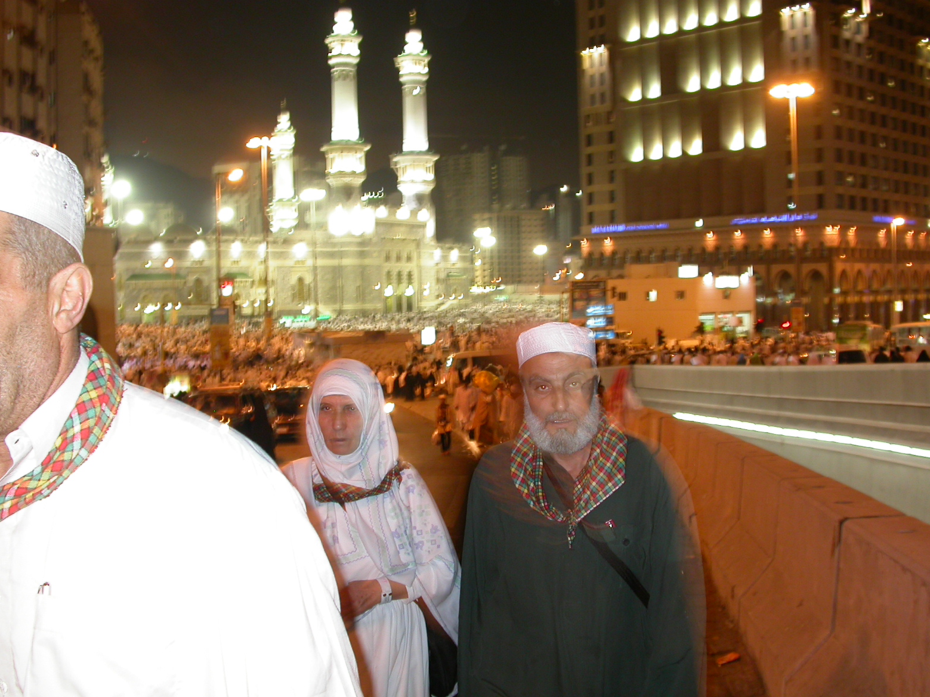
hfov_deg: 47.9
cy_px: 348
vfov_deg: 36.8
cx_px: 466
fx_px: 1048
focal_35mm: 39
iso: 100
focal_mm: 7.85
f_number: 2.6
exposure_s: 1/6.2
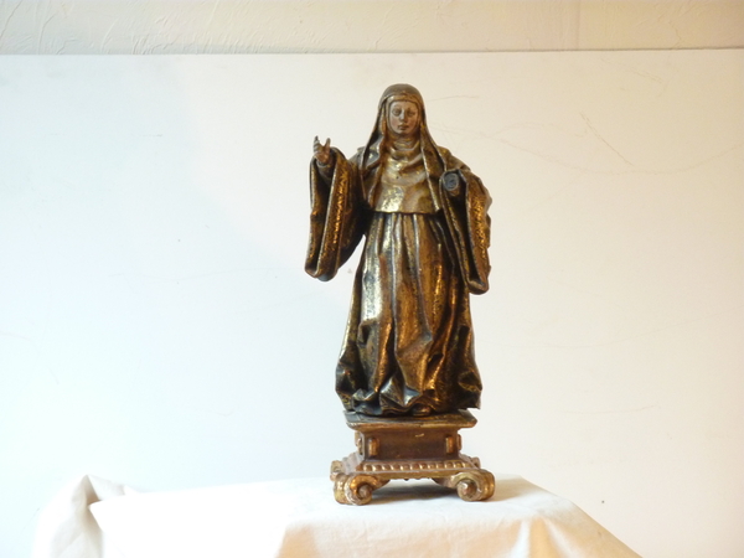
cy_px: 279
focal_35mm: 111
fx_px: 2386
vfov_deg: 13.3
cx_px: 372
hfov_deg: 17.7
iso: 400
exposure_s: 1/13
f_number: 4.4
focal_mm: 18.2
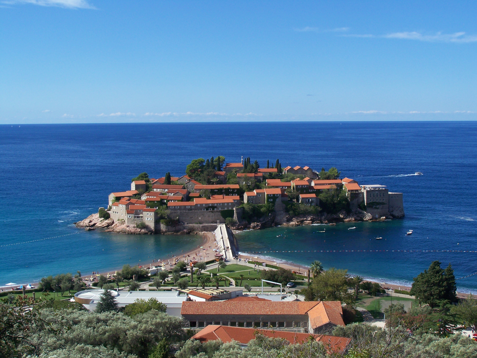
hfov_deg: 34.3
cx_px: 238
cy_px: 179
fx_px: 772
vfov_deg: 26.1
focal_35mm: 56
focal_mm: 9.3
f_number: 4.5
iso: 64
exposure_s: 1/640
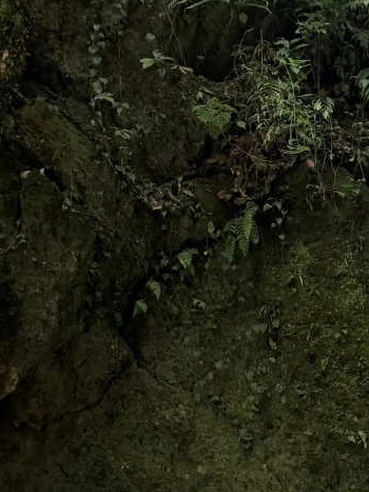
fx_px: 1052
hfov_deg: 19.4
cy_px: 756
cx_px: 361
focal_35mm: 74
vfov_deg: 21.6
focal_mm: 6.76
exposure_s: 1/66
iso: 200
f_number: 1.78
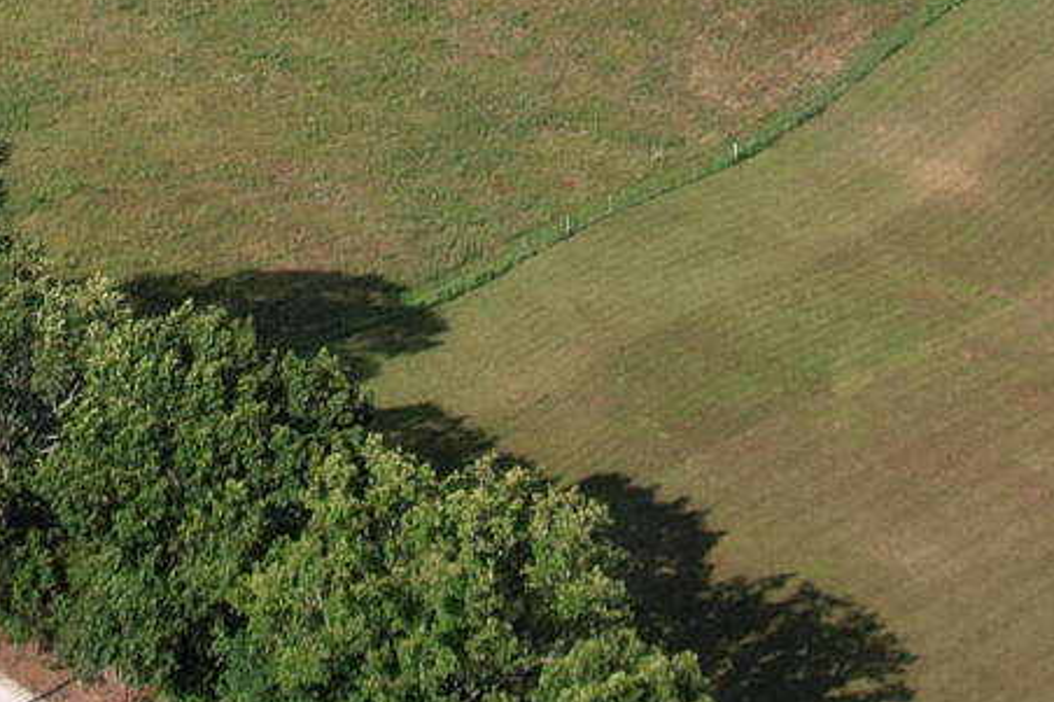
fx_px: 4273
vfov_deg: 9.1
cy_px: -448
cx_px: 357
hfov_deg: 14.0
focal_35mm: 146
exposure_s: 1/1600
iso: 100
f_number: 2.8
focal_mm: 8.38
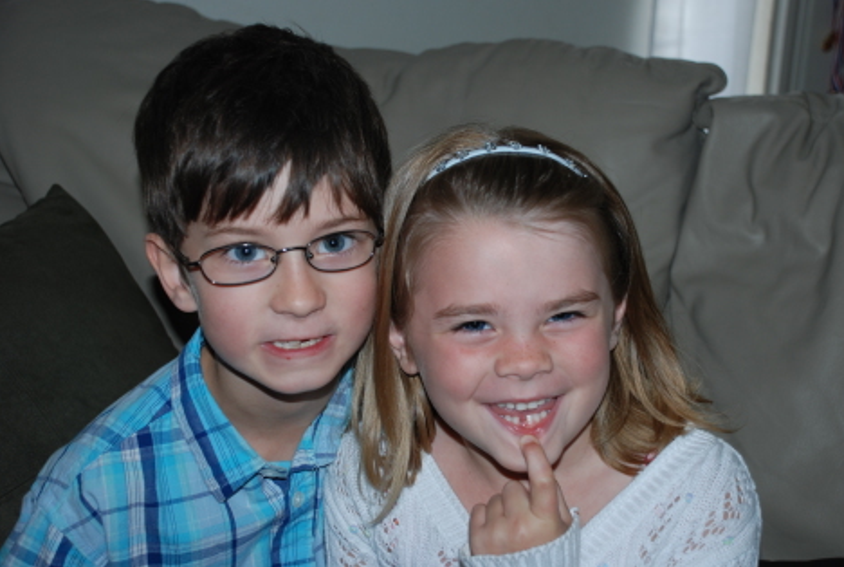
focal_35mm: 62
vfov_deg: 22.0
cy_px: 276
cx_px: 435
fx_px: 1456
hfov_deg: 32.3
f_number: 4.5
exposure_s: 1/60
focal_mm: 40
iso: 200
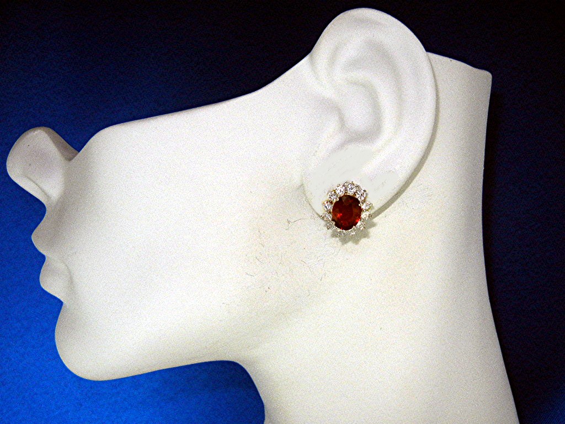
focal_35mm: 45
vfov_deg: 32.2
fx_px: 734
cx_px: 282
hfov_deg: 42.1
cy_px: 212
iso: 230
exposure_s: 1/36.8
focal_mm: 8.1
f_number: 7.6
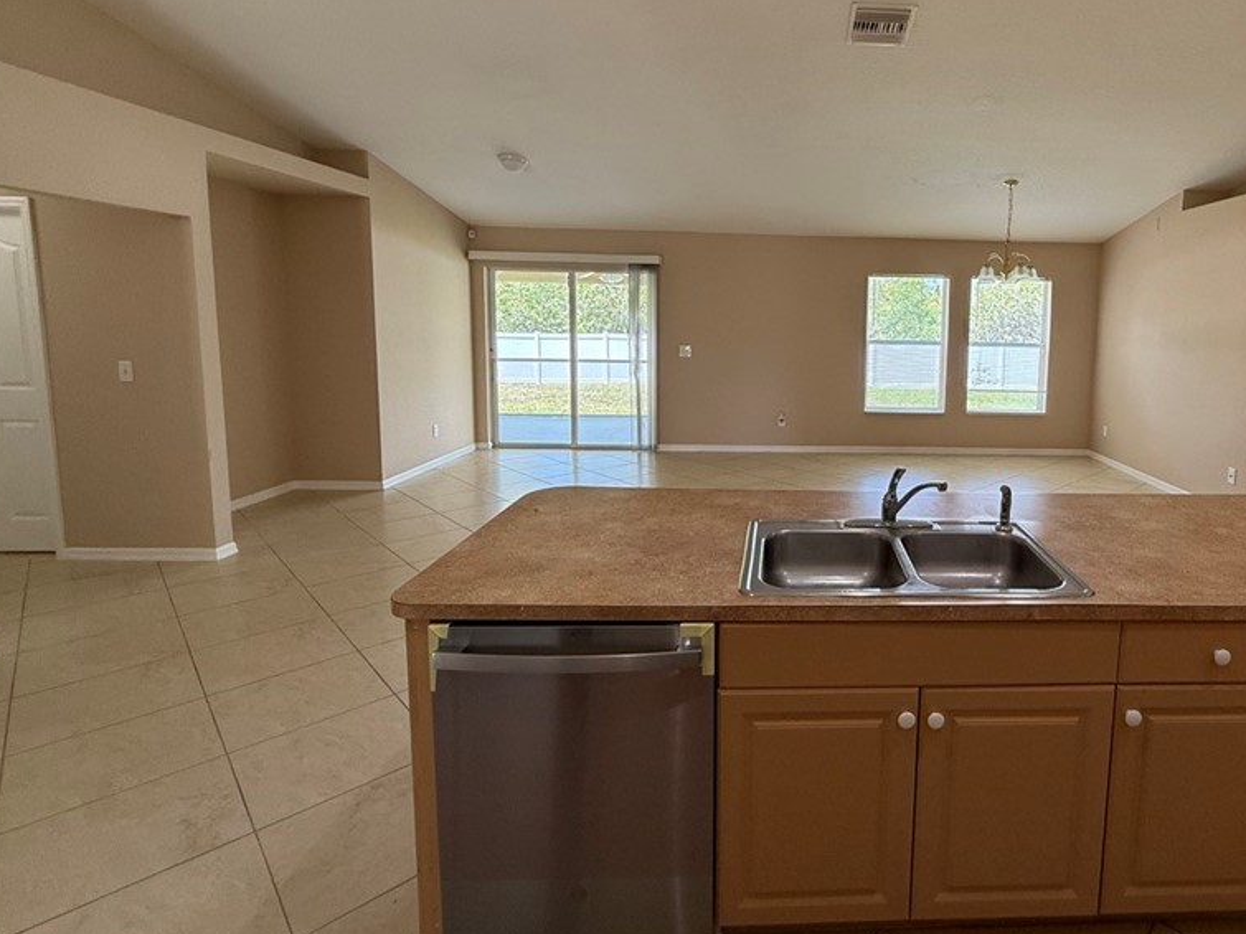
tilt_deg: -6.2
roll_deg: -0.6
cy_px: 388
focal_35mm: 19
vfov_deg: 68.2
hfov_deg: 82.0
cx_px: 824
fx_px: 684
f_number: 2.2
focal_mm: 2.22
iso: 80
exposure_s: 1/120
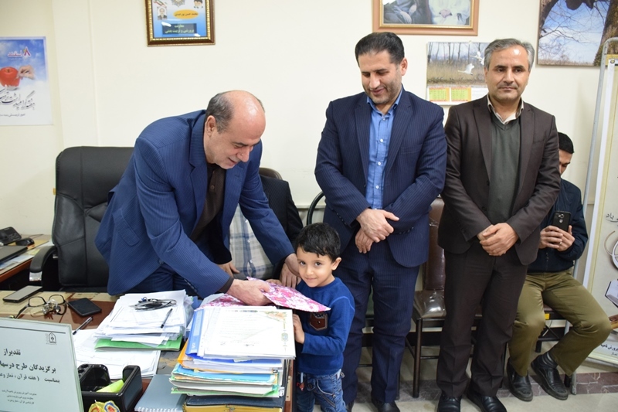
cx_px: 309
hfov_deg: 67.4
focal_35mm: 27
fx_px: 463
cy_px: 206
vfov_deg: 47.9
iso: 2000
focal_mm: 18
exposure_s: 1/60
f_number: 5
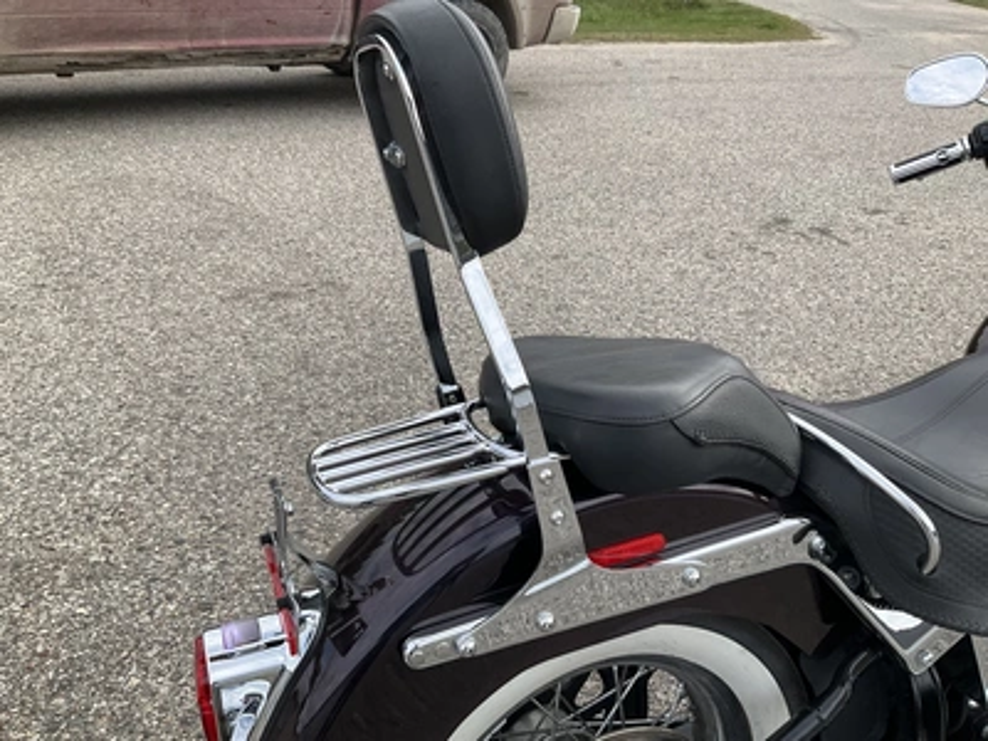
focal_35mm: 29
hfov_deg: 61.7
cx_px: 494
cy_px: 370
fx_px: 828
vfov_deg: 48.2
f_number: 1.8
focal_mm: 3
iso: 25
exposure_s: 1/574
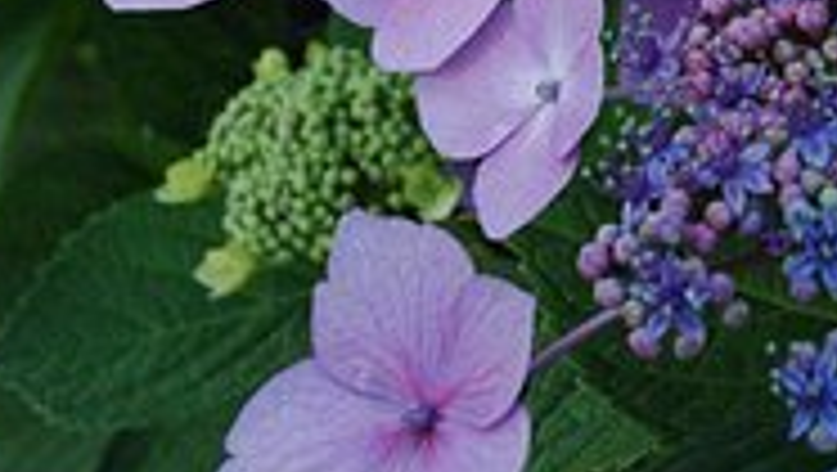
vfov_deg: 8.2
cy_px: -162
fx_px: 3265
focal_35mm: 147
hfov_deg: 14.3
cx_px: 940
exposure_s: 1/160
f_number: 8
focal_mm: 34
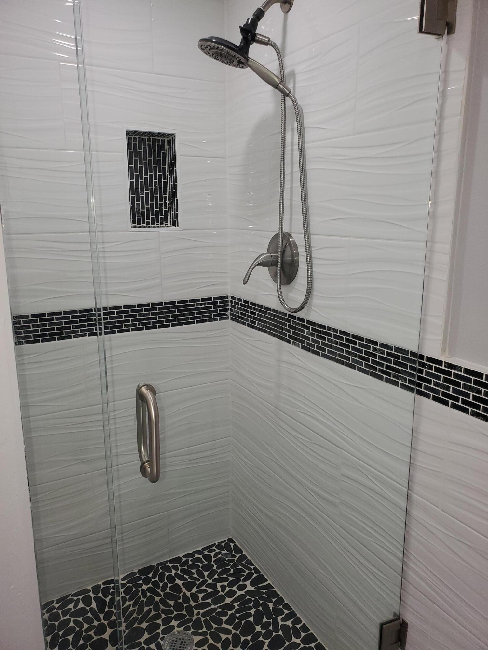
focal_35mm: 26
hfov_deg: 53.1
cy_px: 325
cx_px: 244
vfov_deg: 67.3
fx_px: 489
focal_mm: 4.3
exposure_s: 1/60
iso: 100
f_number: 2.4
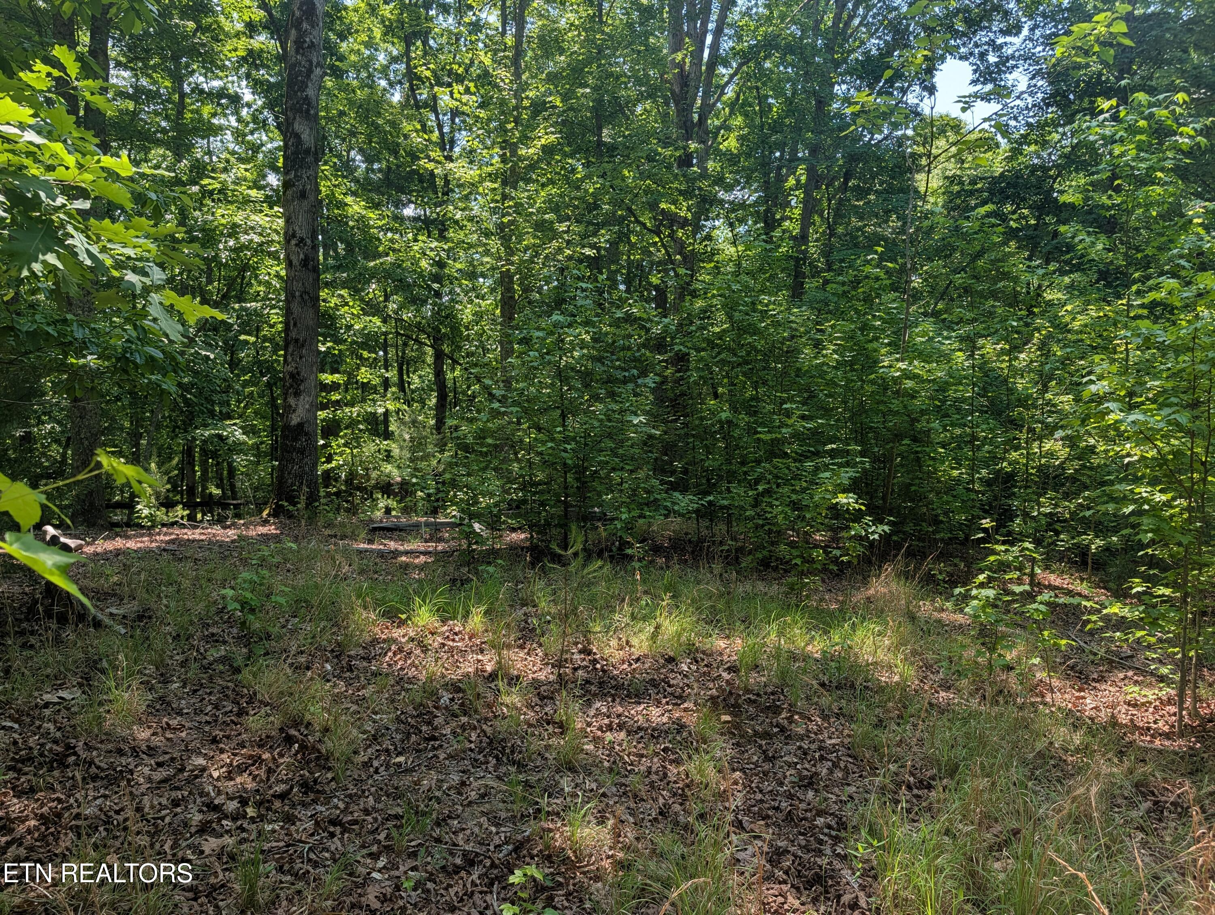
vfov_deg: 56.9
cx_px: 608
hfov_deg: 71.5
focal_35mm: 24
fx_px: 843
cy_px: 458
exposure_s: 1/387
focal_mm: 6.9
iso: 17
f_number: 1.68
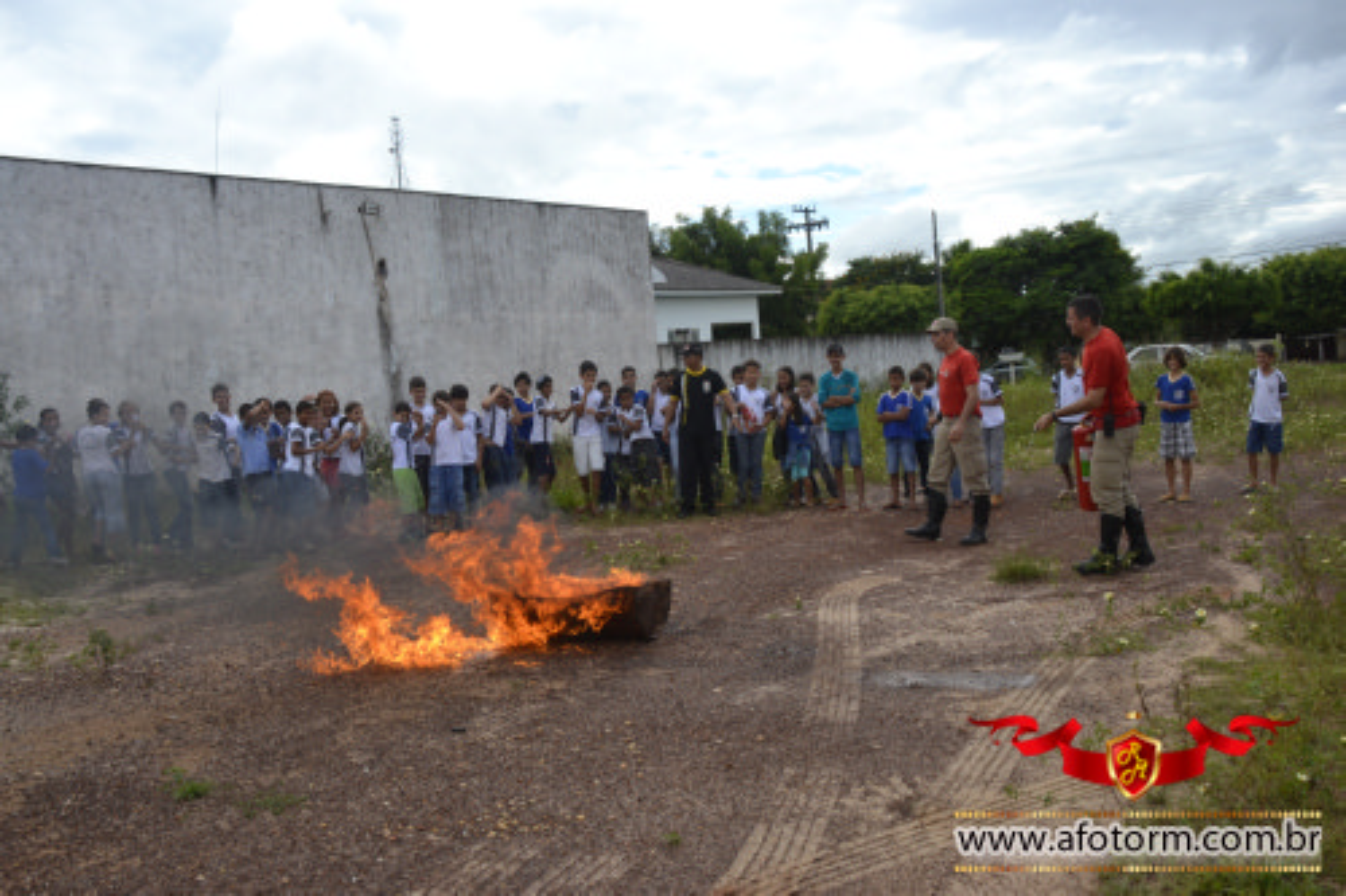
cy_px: 448
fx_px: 1233
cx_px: 673
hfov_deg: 57.2
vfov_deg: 39.9
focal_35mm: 33
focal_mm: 22
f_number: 6.3
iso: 400
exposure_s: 1/1600
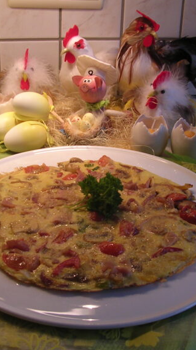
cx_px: 86
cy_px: 173
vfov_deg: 37.2
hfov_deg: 21.4
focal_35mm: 56
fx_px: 518
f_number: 2.8
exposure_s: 1/46.6
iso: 100
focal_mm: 5.8
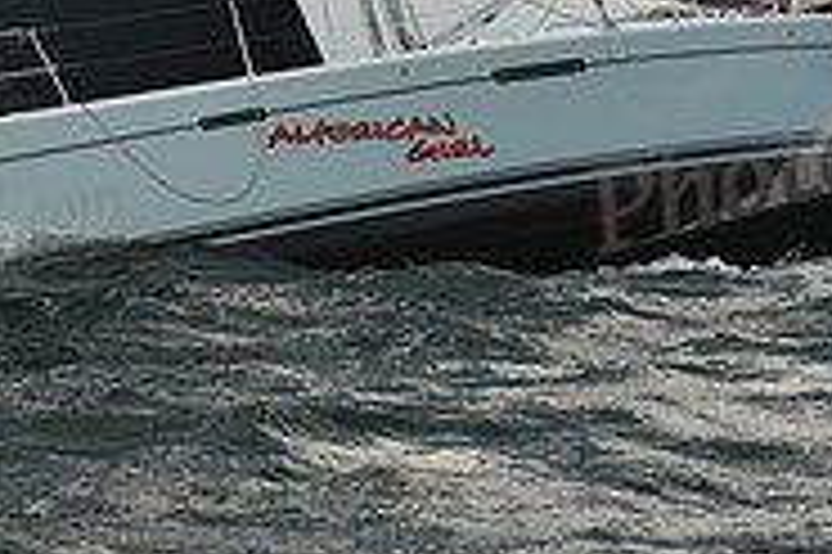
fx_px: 5080
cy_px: -34
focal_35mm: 220
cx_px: 360
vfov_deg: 6.2
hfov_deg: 9.4
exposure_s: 1/400
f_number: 6.3
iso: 250
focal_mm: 70
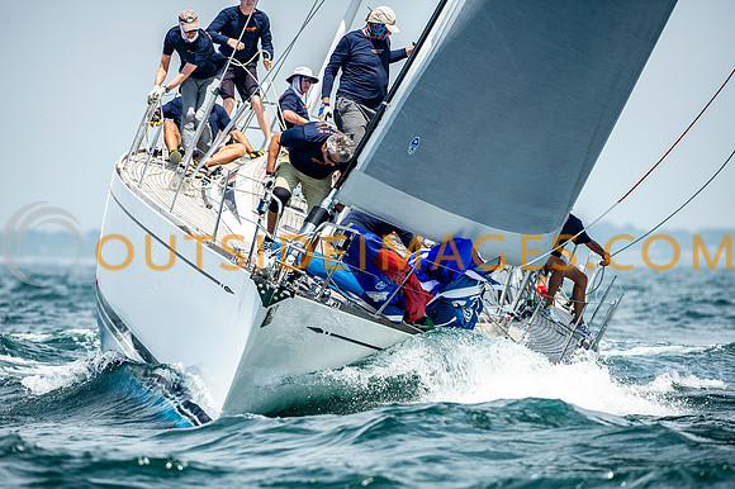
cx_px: 368
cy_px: 276
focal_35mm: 338
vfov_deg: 4.1
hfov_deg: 6.1
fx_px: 6898
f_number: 5.6
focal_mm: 300
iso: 400
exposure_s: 1/2000
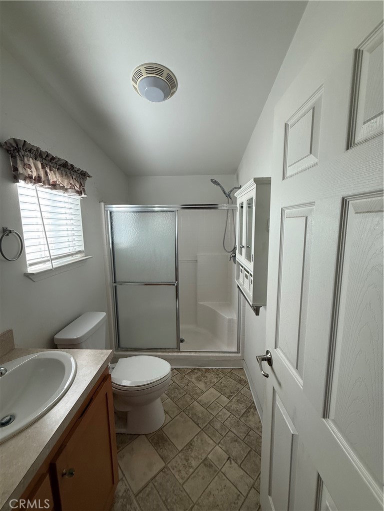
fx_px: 207
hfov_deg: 85.7
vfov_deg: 102.1
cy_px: 256
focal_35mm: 14
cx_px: 192
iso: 125
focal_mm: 2.22
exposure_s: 1/99
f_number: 2.2
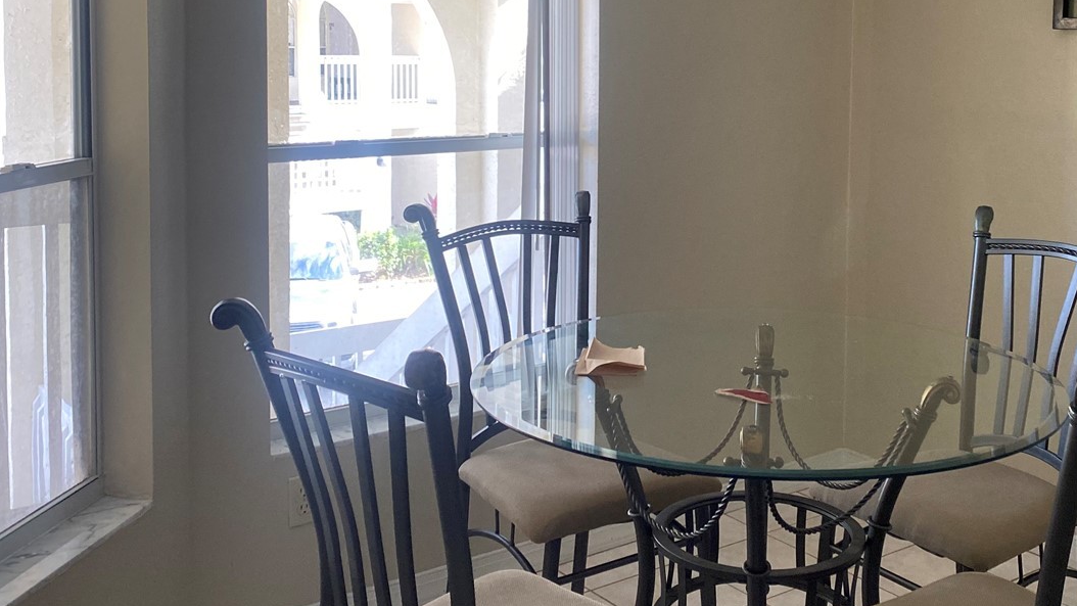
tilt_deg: -3.7
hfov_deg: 47.0
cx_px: 669
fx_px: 1228
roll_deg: -1.7
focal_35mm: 43
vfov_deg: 27.2
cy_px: 134
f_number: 1.8
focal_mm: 4.25
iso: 125
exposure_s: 1/78
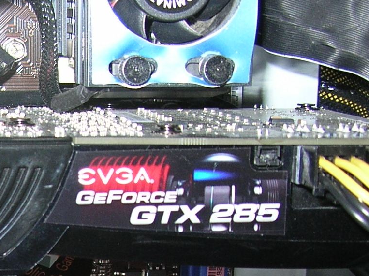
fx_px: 1150
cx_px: -45
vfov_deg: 13.1
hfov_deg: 17.6
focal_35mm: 108
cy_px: 375
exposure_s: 1/60.1
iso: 50
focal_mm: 6
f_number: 2.7
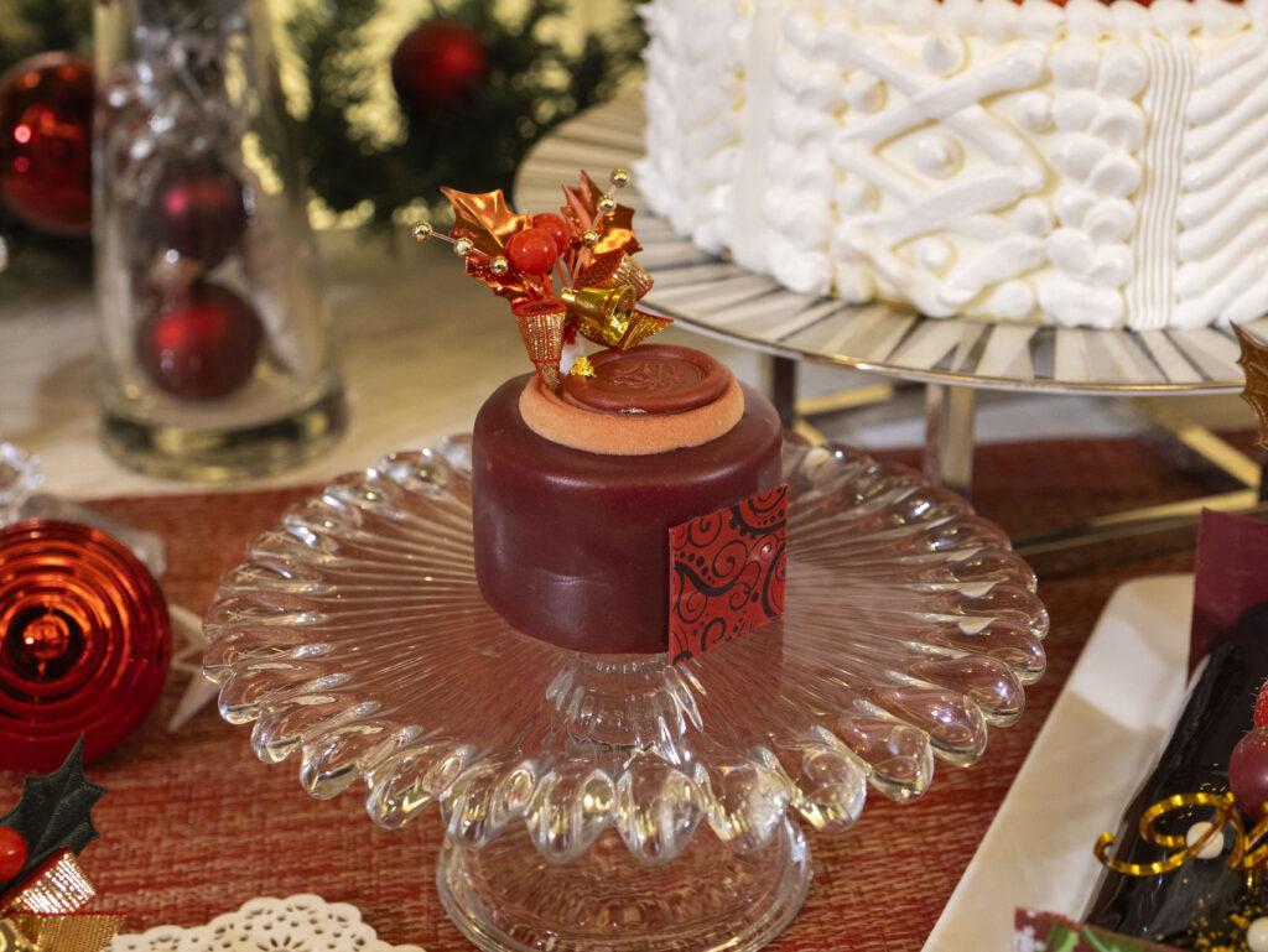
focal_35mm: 60
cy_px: 447
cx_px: 662
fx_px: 2212
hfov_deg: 32.0
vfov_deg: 24.3
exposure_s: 1/160
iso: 800
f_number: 3.5
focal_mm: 25
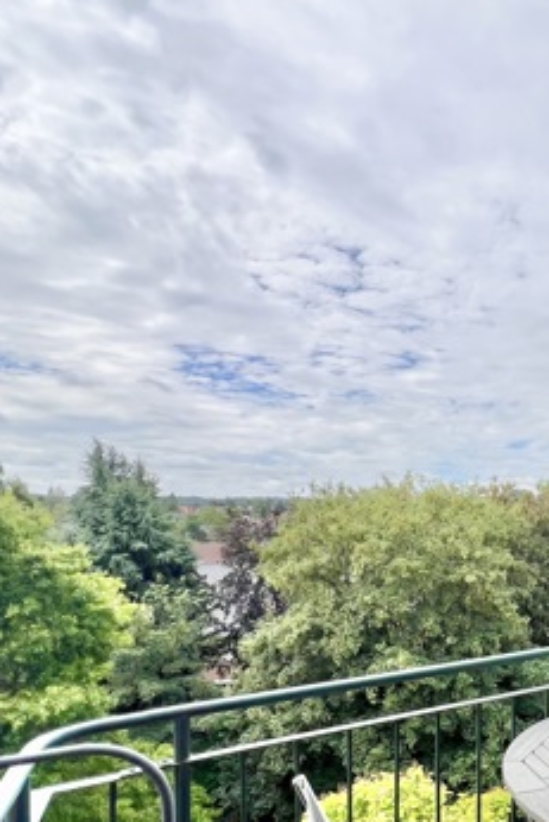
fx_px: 571
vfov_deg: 70.5
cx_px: 592
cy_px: 506
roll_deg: +0.3
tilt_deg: -0.4
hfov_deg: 41.7
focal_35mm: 25
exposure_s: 1/1647
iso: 32
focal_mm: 1.57
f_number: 1.8
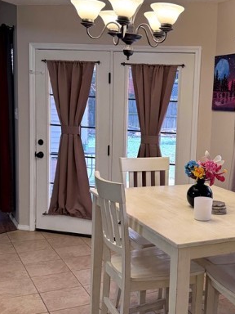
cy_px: 159
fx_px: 434
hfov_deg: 29.5
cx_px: 191
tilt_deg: -7.5
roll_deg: -1.9
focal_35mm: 48
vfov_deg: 39.7
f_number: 1.78
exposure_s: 1/120
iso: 160
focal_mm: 6.76
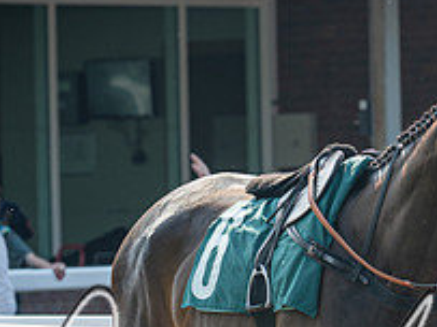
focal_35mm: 496
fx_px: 6258
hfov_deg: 4.0
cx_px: 523
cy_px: 232
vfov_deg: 3.0
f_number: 4
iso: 80
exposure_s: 1/500
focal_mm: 135
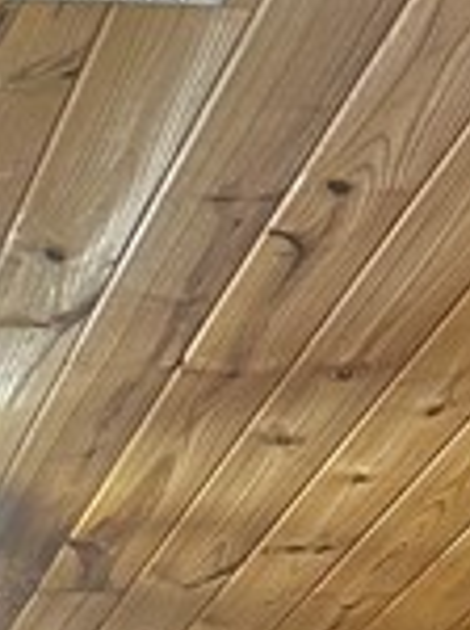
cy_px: 1793
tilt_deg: -4.2
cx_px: -344
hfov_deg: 8.7
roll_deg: +0.1
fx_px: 2977
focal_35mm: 164
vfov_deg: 9.7
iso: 250
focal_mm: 6.86
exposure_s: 1/60
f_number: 1.78
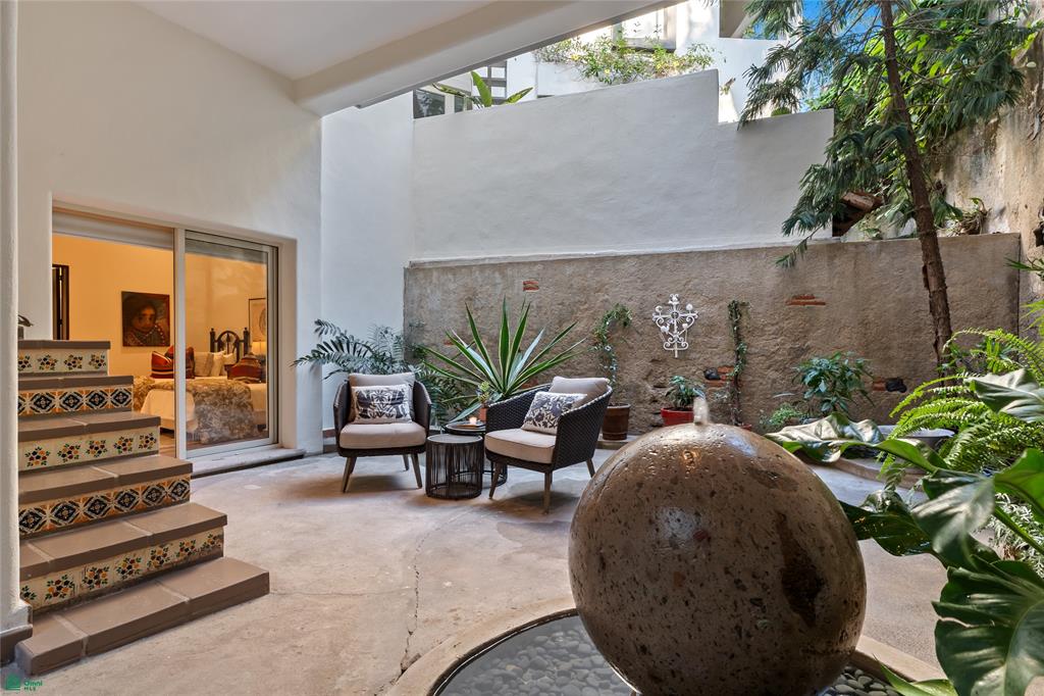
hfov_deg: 90.0
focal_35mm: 18
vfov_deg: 67.3
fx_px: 522
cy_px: 348
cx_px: 522
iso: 250
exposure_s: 1/1.25
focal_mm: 12.1
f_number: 9
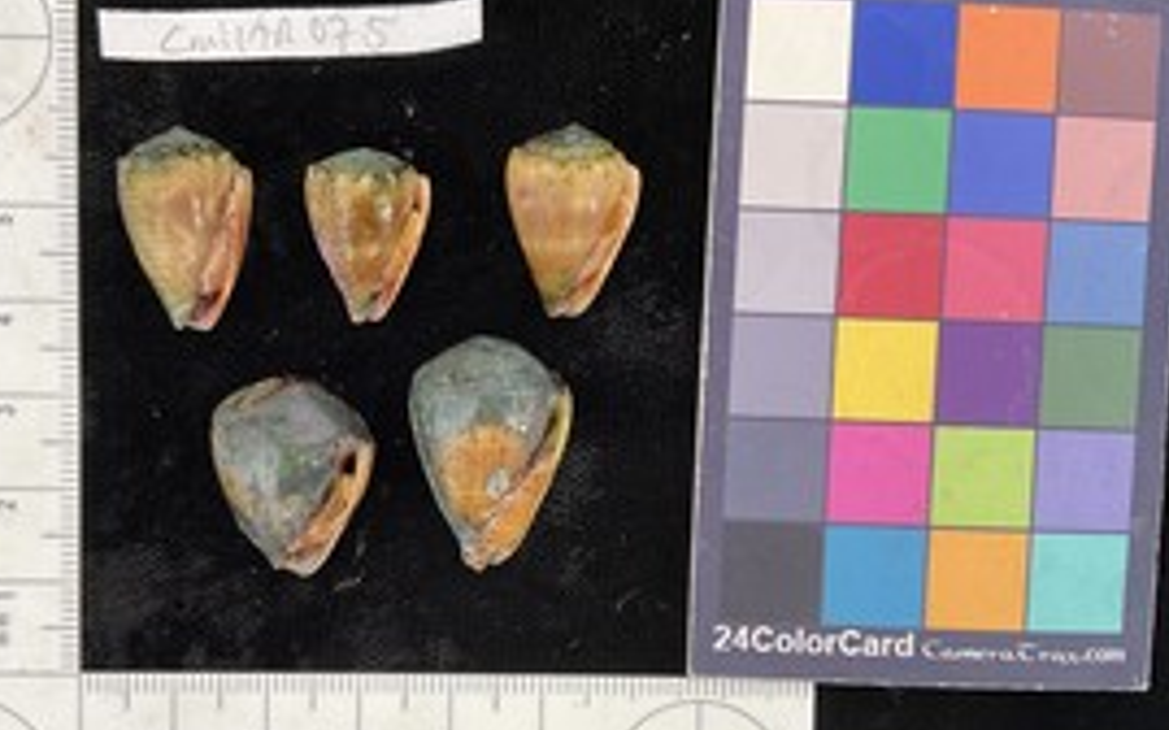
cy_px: 411
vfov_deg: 31.9
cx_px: 482
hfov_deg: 49.1
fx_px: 1274
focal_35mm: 40
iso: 40
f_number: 1.8
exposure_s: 1/60
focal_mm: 3
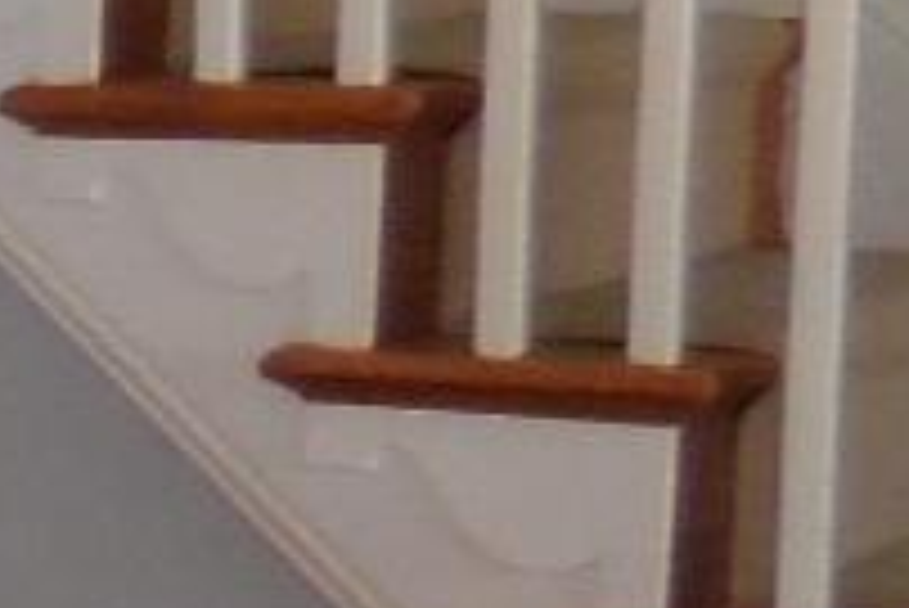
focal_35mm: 185
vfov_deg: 7.4
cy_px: 504
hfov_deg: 8.5
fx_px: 4674
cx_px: -2142
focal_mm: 4.5
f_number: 3.3
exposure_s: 1/25
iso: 320
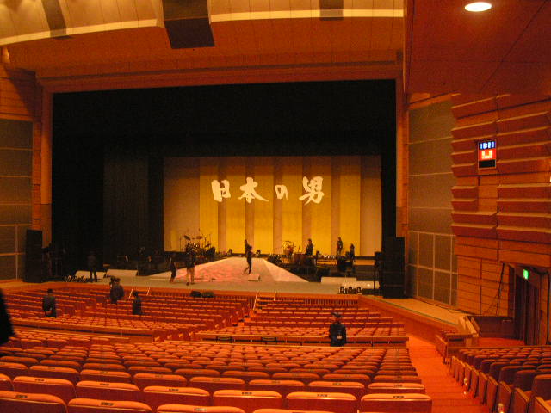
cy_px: 206
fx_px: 589
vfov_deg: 38.7
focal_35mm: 37
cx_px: 276
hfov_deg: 50.1
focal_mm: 5.6
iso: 400
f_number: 2.7
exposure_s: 1/11.5
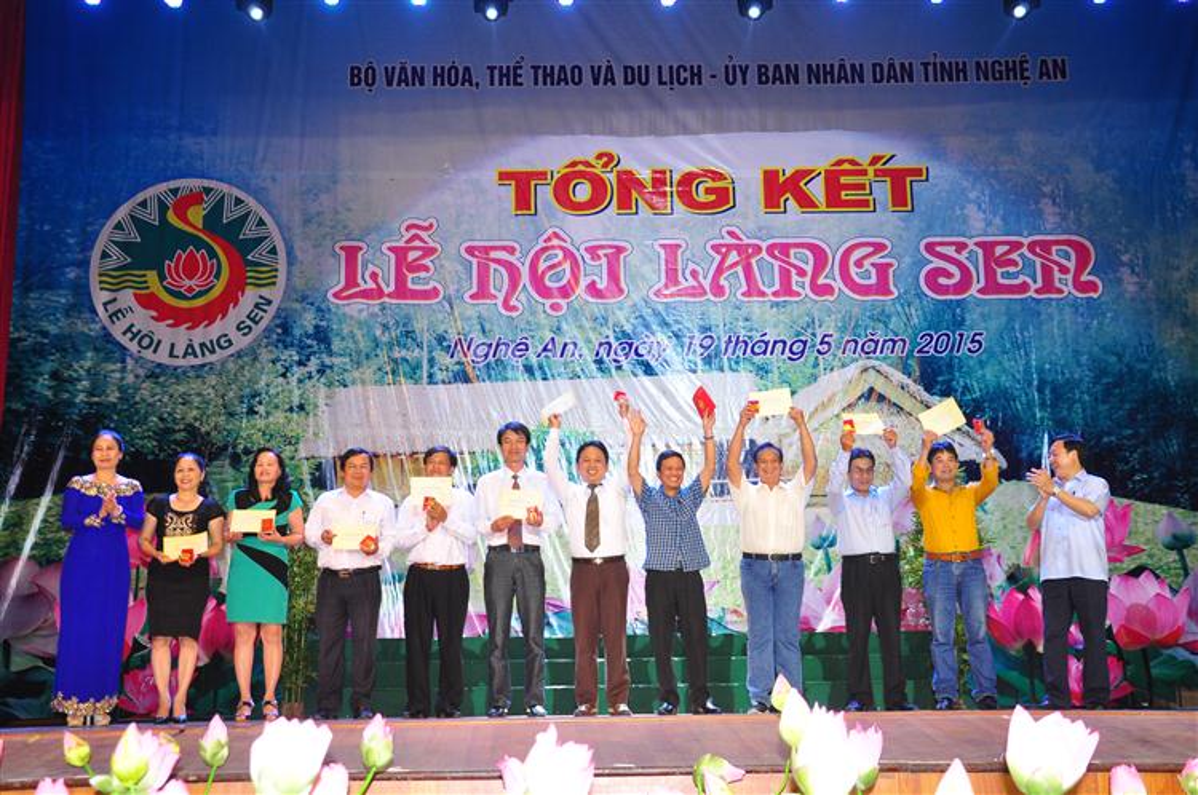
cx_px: 599
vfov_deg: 34.1
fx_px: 1296
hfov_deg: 49.6
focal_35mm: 39
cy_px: 398
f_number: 4
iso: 640
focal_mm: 26
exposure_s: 1/60
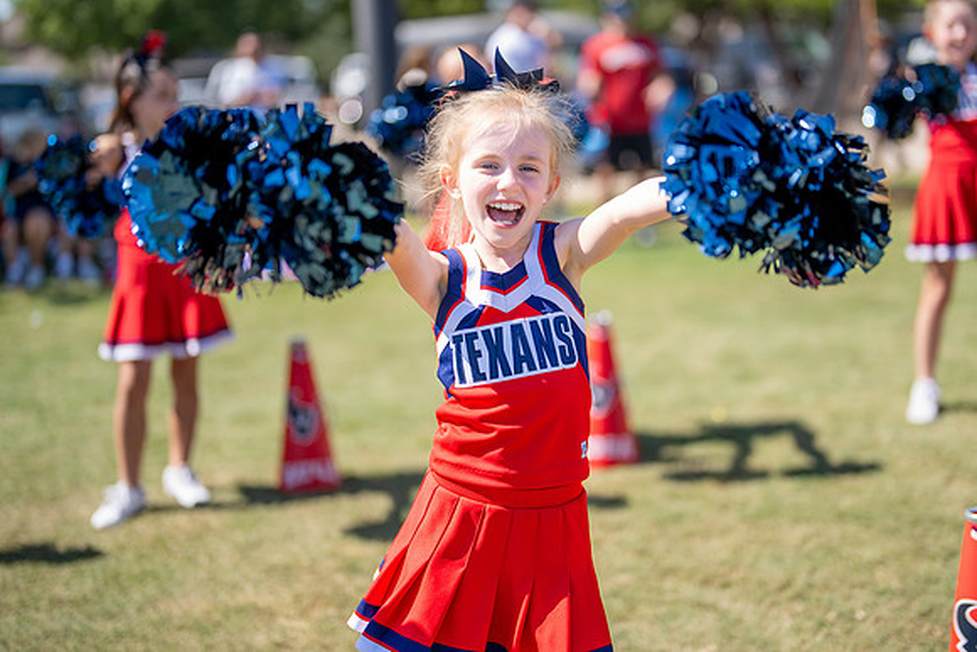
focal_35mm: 57
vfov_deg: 23.6
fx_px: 1561
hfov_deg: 34.7
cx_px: 552
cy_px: 300
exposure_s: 1/6400
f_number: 1.2
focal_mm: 50
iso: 160
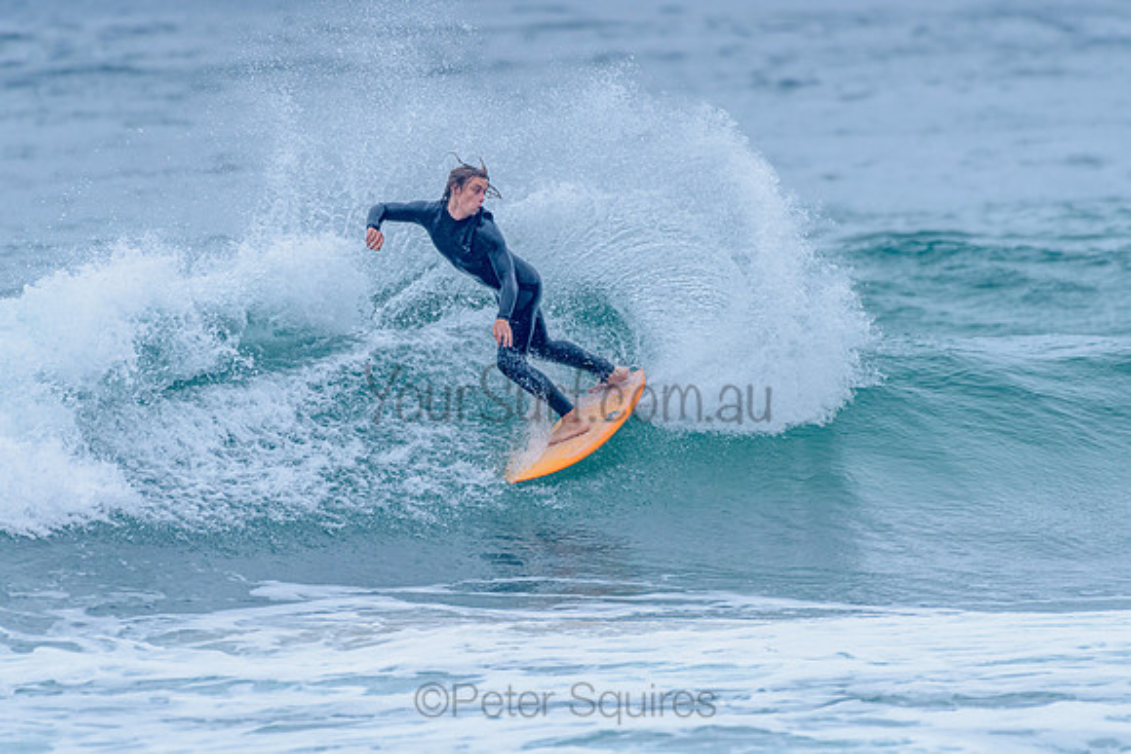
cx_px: 571
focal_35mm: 628
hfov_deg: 3.3
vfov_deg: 2.2
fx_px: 19725
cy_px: 378
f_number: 5.6
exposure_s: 1/2000
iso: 800
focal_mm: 500
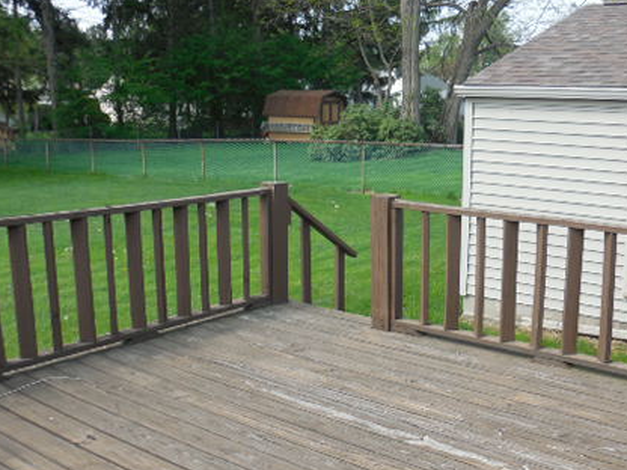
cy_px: 259
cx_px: 419
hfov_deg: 46.1
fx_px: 725
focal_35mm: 40
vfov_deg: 35.9
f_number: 3.5
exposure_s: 1/500
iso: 125
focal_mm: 4.6
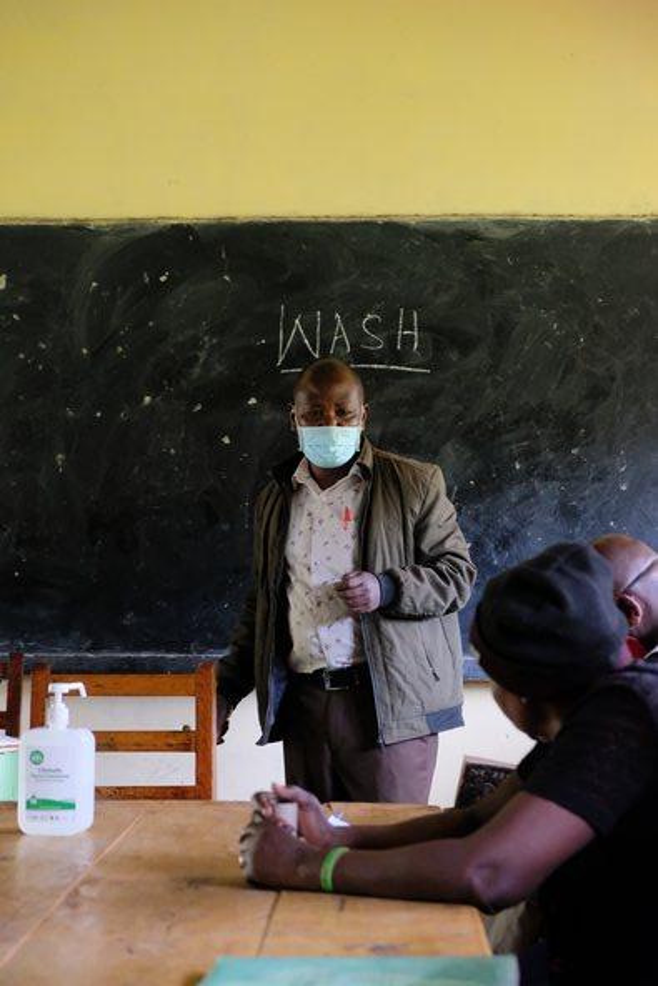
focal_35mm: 83
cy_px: 493
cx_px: 329
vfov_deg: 24.5
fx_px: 2274
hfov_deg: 16.5
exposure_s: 1/200
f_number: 4
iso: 6400
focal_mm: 55
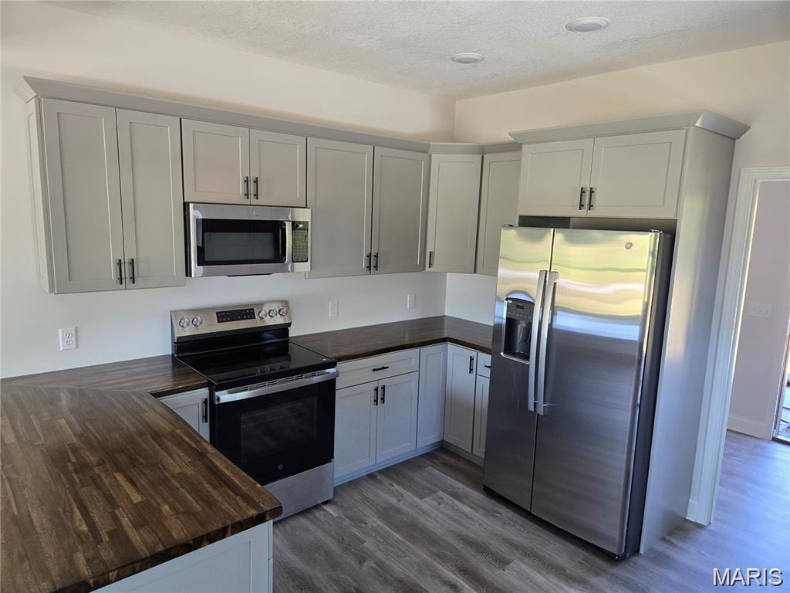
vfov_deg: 58.9
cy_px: 296
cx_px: 395
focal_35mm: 23
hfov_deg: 73.9
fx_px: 525
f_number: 1.8
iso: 160
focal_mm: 5.4
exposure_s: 1/120
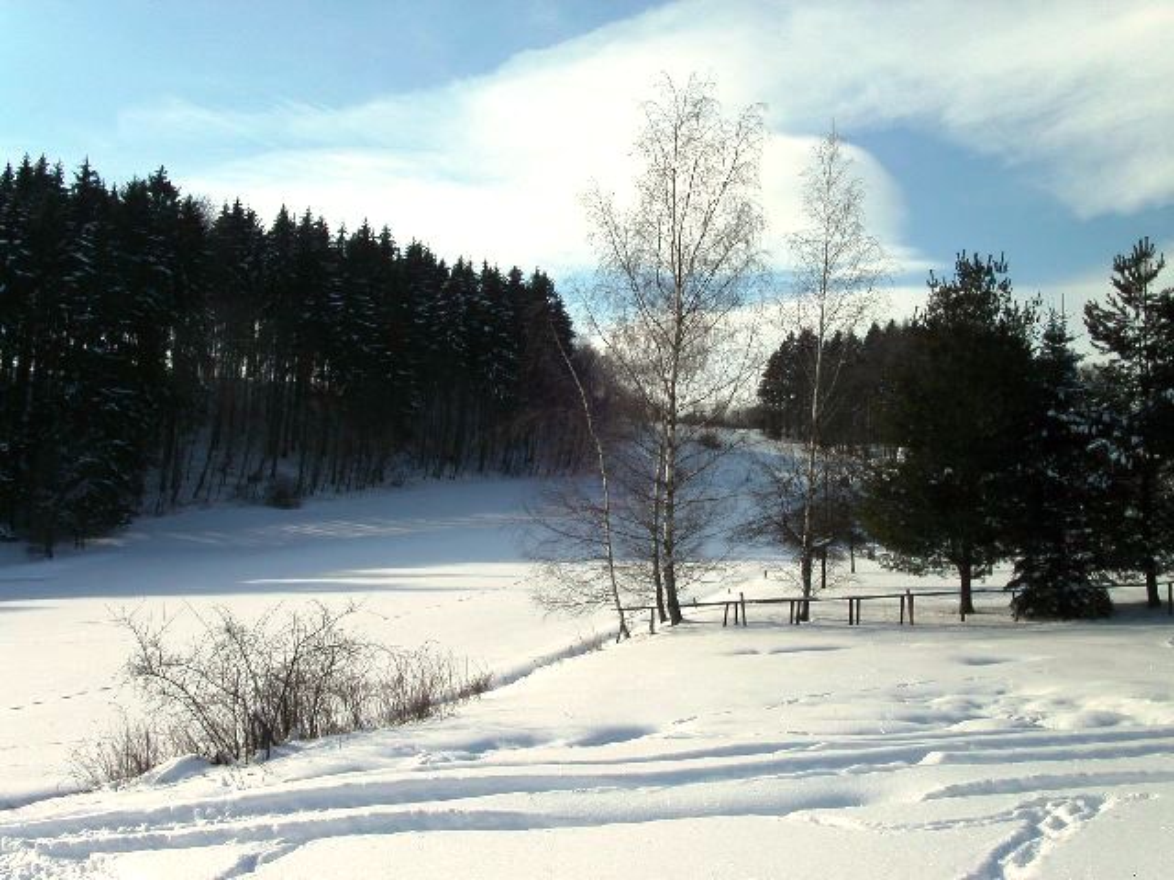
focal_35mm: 38
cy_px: 440
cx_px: 587
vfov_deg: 37.7
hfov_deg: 49.0
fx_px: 1289
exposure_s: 1/500
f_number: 8
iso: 100
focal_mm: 7.8
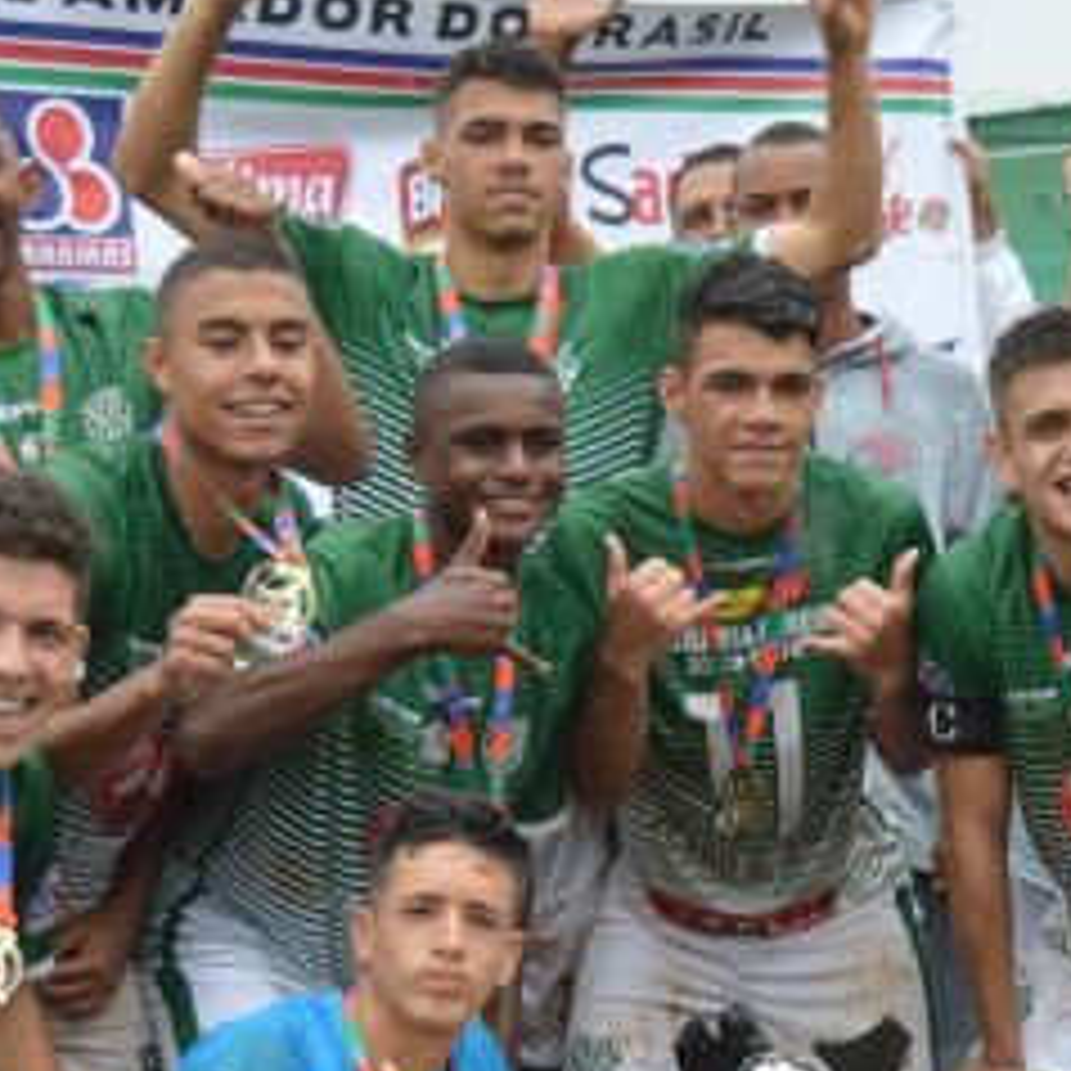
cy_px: 958
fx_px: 4200
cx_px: 954
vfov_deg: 14.4
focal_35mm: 120
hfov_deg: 14.4
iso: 400
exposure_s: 1/500
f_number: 4.2
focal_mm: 28
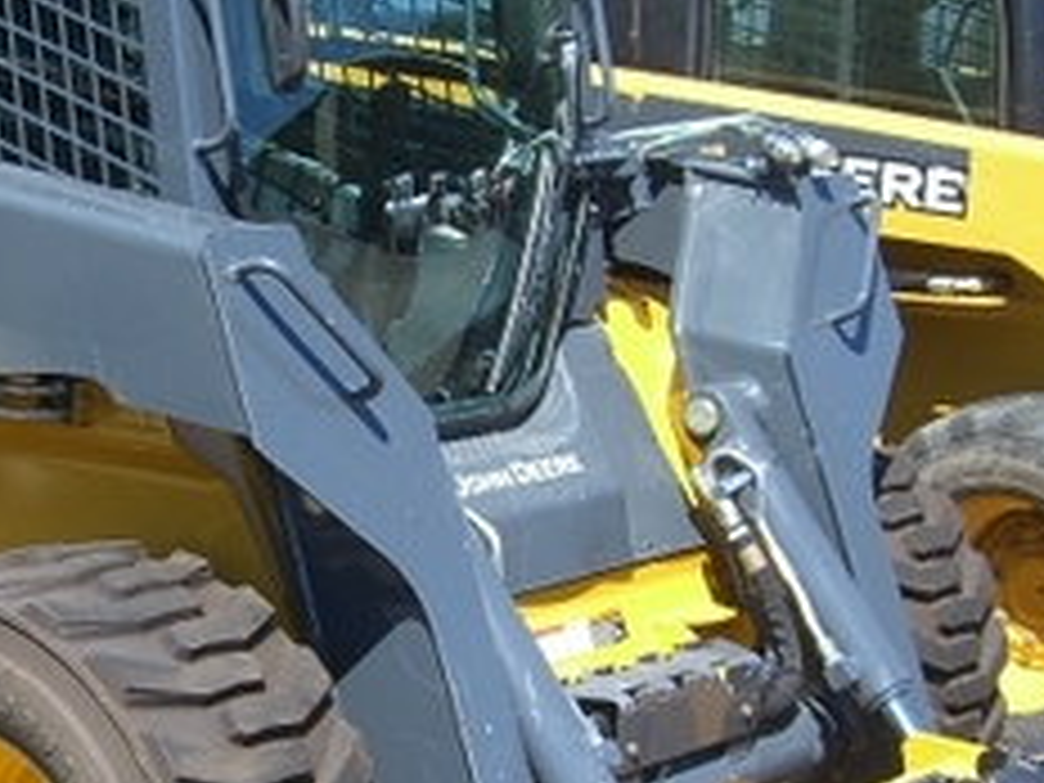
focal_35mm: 89
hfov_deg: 21.8
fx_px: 2684
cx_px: 243
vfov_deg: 16.6
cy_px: 446
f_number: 4.3
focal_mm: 6.2
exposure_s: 1/250
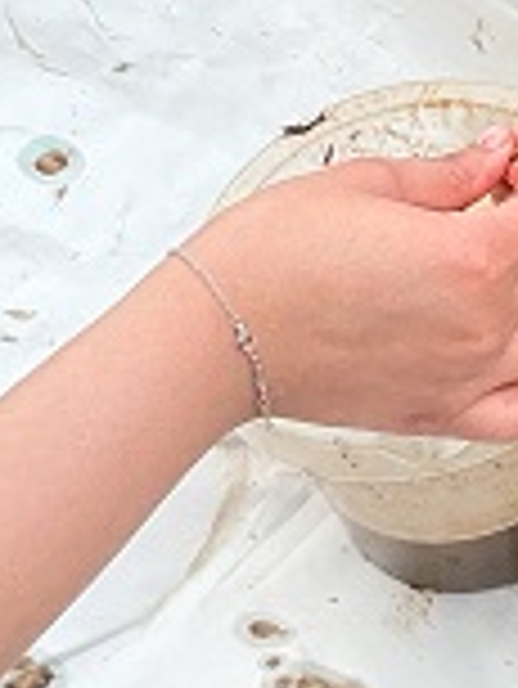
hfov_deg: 11.4
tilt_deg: -50.2
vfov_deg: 15.2
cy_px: -67
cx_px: 725
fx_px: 2510
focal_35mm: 126
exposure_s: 1/300
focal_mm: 3
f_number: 1.8
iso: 16
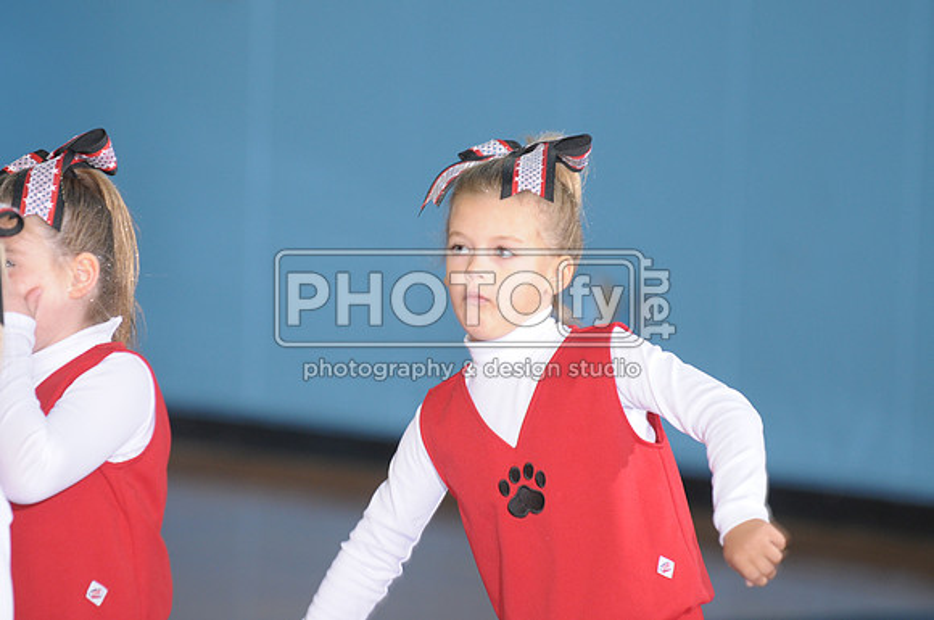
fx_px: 6801
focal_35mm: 262
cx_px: 467
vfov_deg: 5.2
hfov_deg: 7.9
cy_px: 310
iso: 500
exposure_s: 1/125
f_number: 2.8
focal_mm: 175
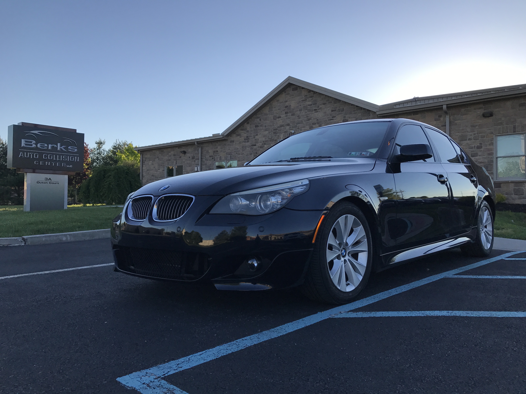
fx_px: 425
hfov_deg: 63.4
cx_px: 263
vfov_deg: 49.7
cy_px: 197
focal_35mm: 28
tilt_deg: +2.1
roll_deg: -0.8
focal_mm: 3.99
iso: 20
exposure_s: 1/1259
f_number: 1.8
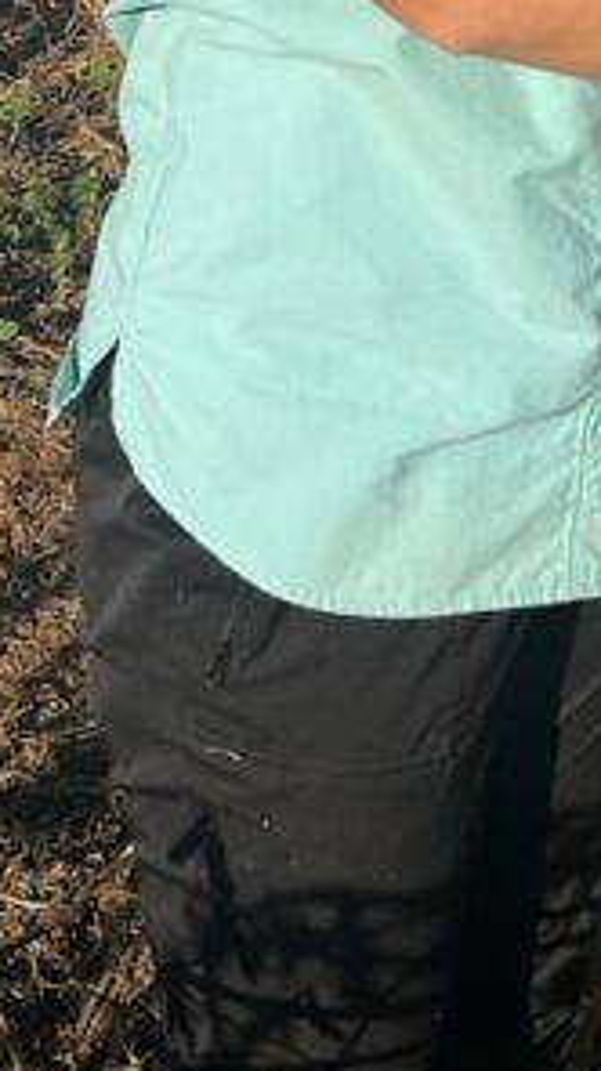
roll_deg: +0.3
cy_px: -409
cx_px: 634
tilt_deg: -5.9
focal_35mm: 98
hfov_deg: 12.2
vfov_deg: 19.7
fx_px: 2783
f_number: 1.5
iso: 50
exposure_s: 1/5319
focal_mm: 5.7
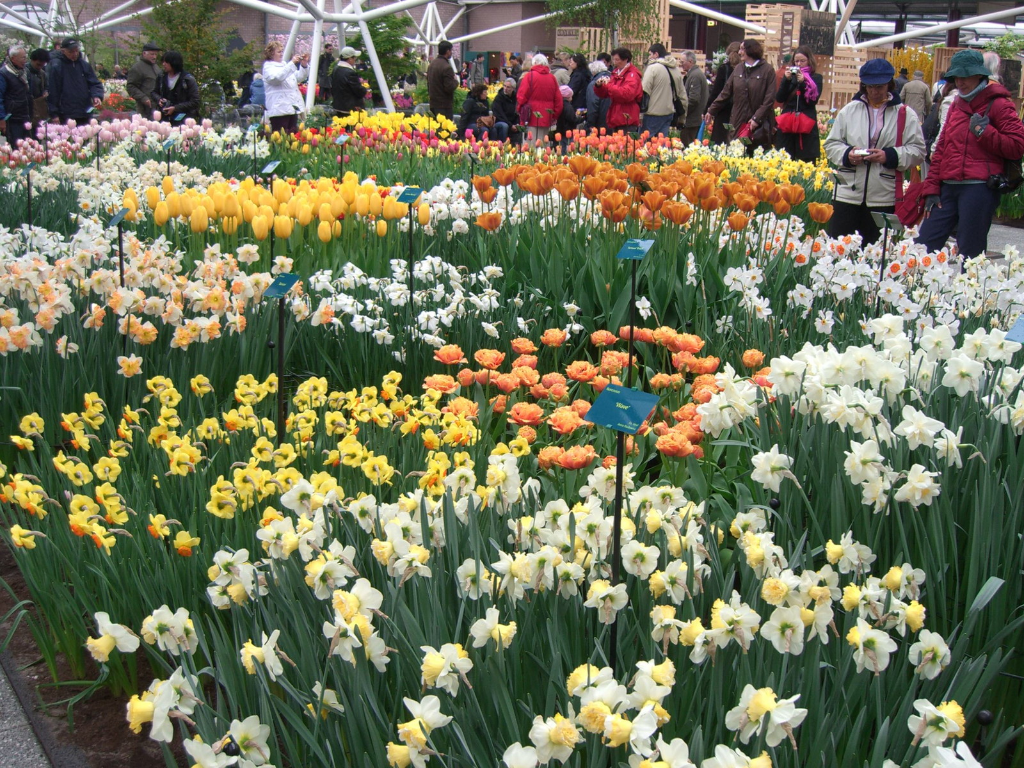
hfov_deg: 49.0
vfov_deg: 37.7
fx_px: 1124
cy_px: 384
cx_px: 512
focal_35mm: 38
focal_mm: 7.9
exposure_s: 1/100
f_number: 2.8
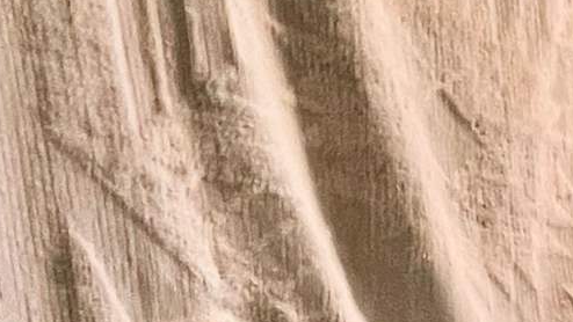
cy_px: 783
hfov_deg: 18.5
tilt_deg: -8.7
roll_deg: +4.8
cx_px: 1052
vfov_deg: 11.3
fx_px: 1337
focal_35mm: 88
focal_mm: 1.57
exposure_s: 1/60
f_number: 1.8
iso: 200
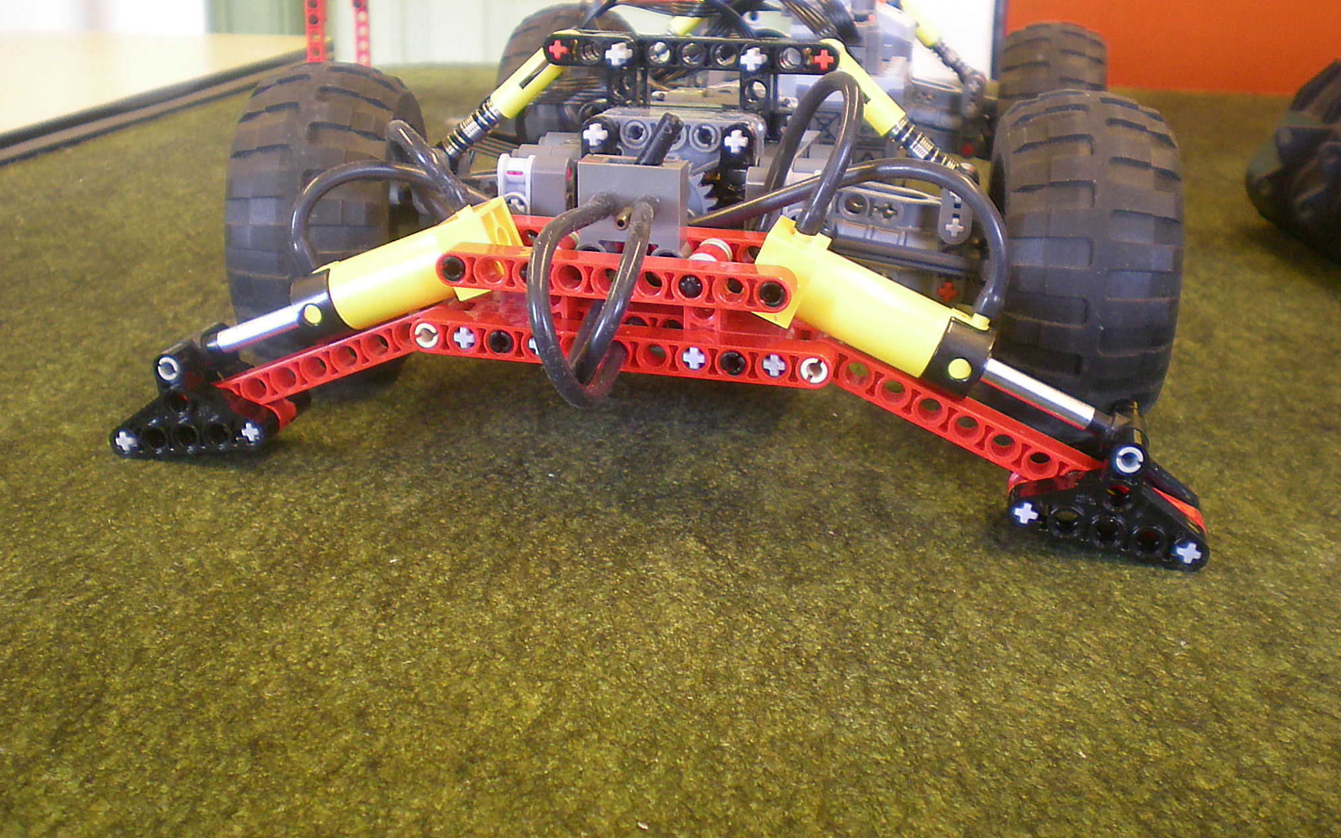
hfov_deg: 48.2
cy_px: 332
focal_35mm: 41
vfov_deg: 31.2
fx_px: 1499
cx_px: 676
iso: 200
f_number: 3.1
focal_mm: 6.3
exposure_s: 1/18.4
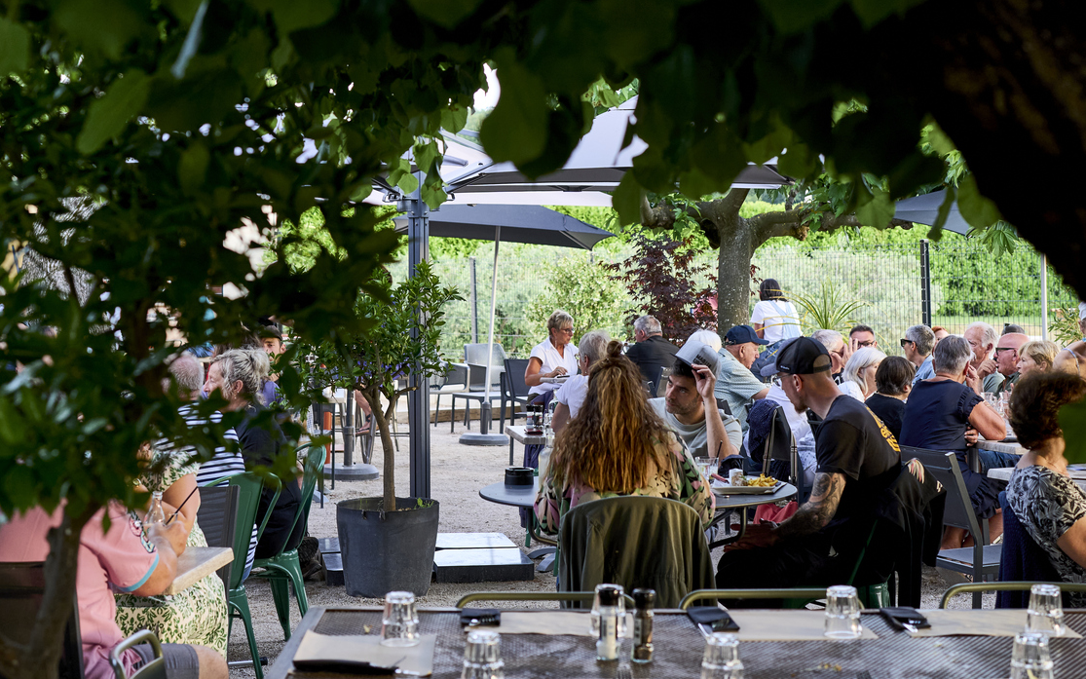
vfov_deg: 20.1
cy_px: 129
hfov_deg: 32.0
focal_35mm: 64
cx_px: 551
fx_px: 1894
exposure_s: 1/200
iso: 250
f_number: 2.8
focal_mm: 35
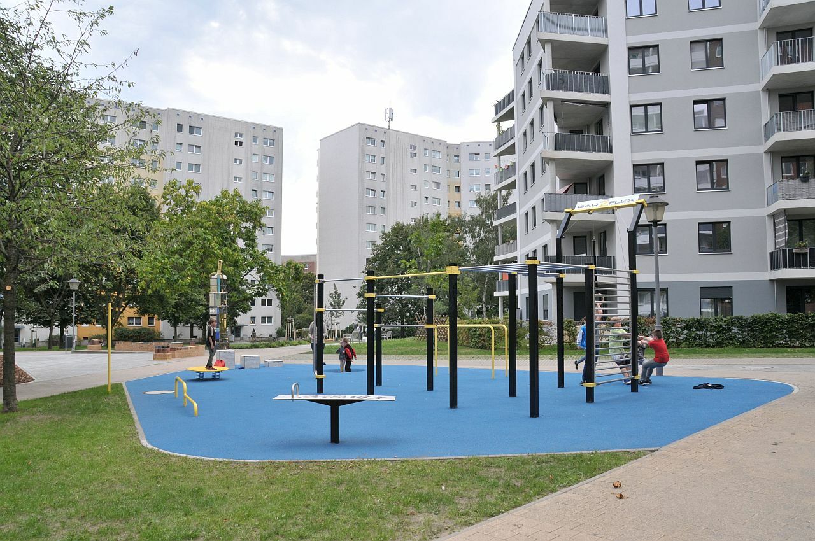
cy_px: 270
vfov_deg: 47.8
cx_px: 408
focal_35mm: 27
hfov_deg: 67.4
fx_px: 610
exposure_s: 1/250
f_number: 8
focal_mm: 18
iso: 200
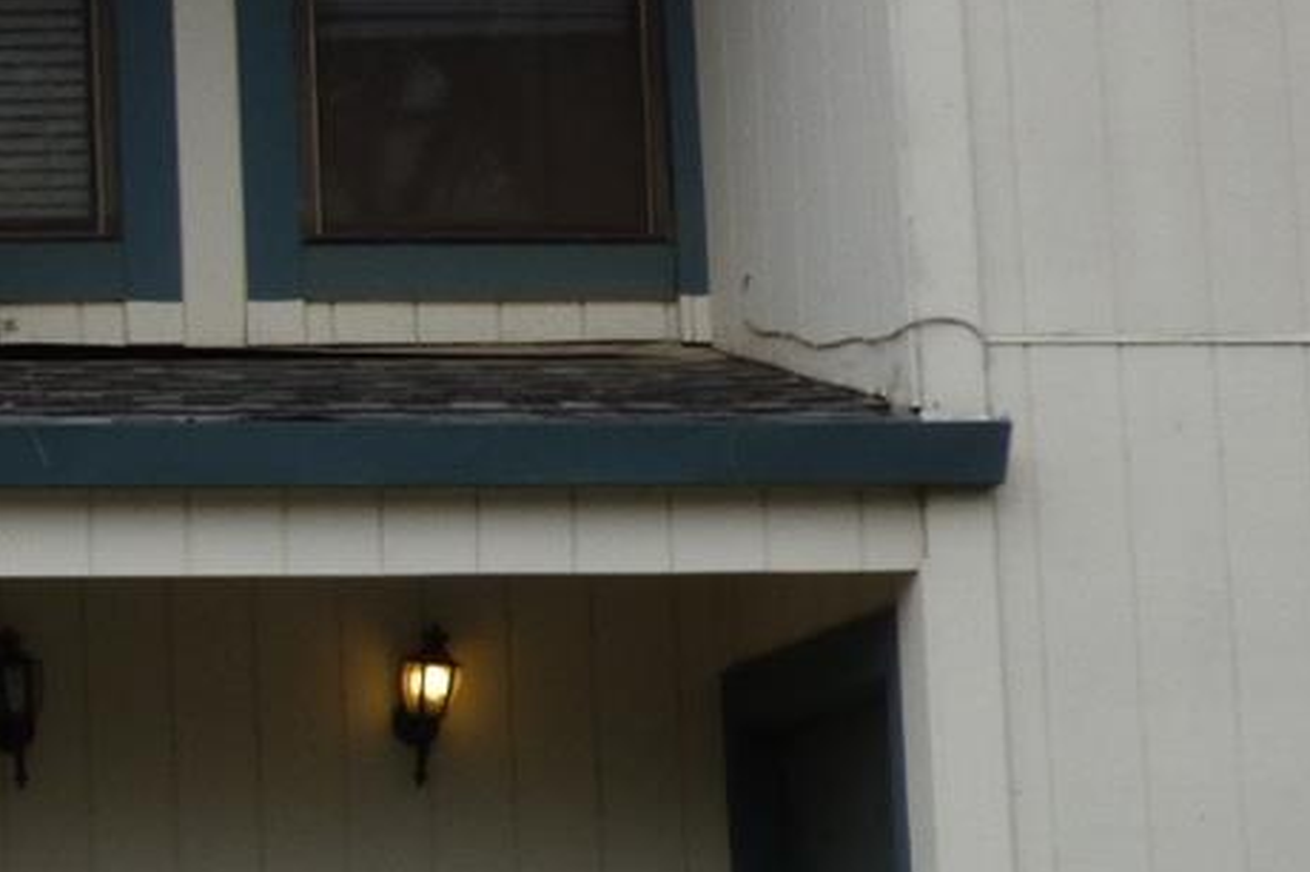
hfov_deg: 16.7
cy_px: 764
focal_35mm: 112
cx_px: -601
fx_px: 4073
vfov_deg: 12.1
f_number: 3.4
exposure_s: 1/640
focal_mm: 5.78
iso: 100
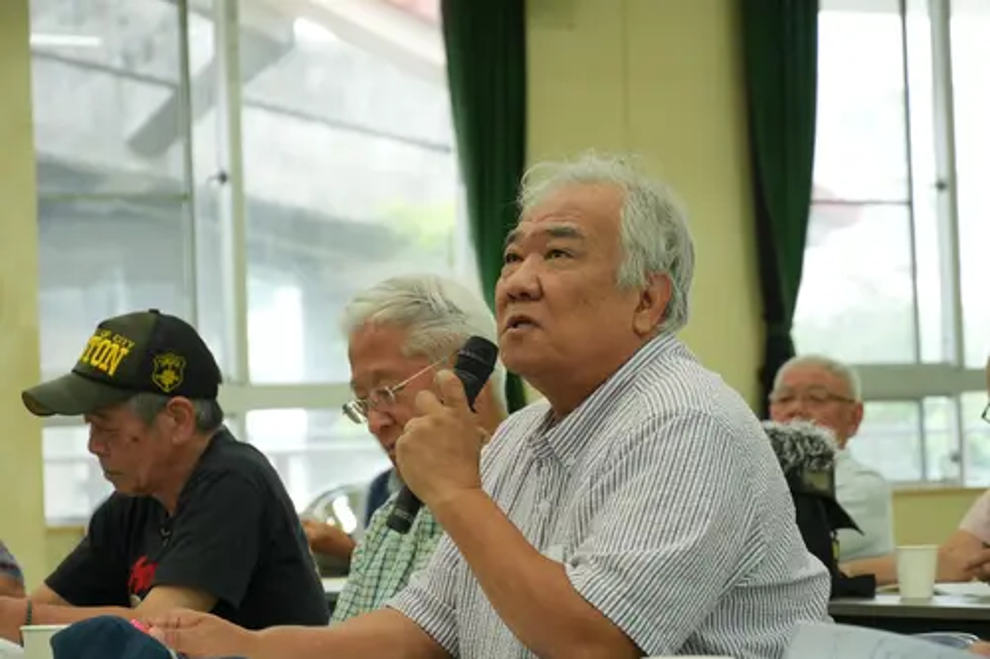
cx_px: 495
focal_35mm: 117
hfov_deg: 17.5
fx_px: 3216
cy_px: 330
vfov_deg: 11.7
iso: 1250
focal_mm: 78
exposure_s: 1/125
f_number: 5.6
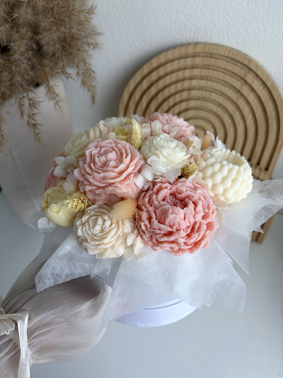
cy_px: 189
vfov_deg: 67.3
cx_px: 142
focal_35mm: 26
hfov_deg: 53.1
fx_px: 283
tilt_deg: -49.4
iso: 40
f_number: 1.6
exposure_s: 1/122
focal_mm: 5.96
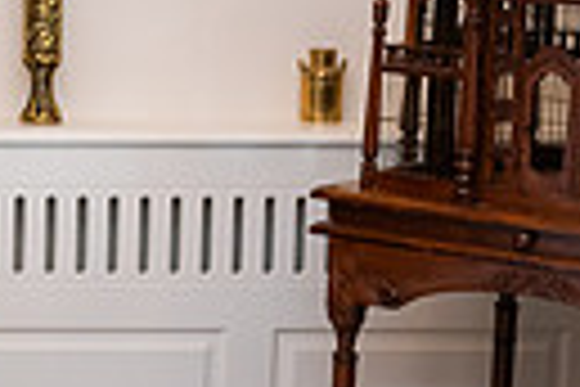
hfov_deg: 13.1
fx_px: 2304
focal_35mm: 143
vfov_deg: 9.6
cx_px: -418
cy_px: 97
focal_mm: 31
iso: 640
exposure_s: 1/160
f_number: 5
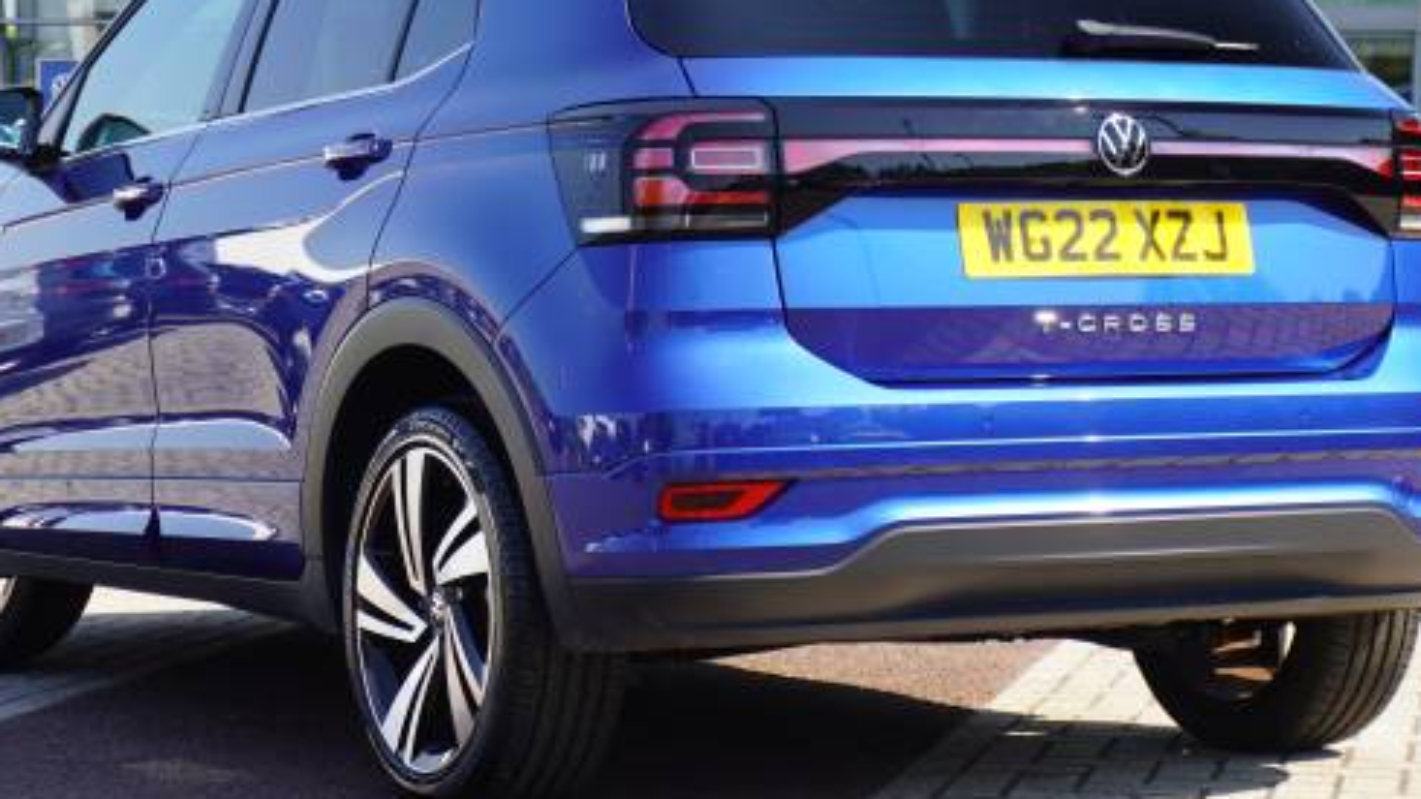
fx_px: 3794
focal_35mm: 101
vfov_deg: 12.0
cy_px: 357
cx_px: 671
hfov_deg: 21.2
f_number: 5.6
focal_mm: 49
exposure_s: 1/90
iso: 125
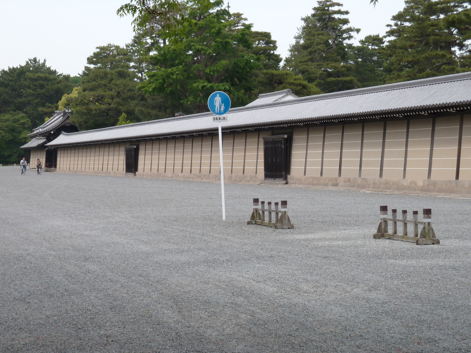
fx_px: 1129
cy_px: 176
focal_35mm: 83
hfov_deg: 23.6
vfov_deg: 17.8
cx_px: 236
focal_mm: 13.7
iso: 80
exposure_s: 1/250
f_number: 4.2
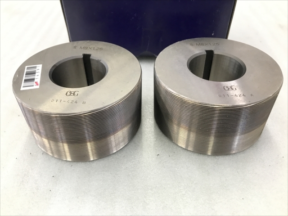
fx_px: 233
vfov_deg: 49.7
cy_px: 108
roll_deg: -0.9
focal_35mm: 28
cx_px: 144
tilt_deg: -41.7
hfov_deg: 63.4
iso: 40
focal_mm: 3.99
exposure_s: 1/30
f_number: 1.8
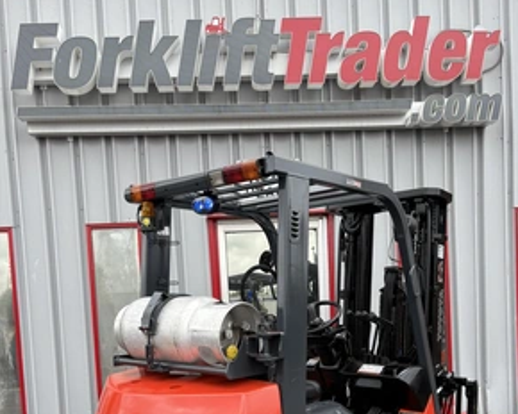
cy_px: 348
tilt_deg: -2.5
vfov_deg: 40.0
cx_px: 266
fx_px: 537
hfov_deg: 51.5
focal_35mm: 35
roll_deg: +2.7
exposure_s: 1/731
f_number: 1.6
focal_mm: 5.96
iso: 50
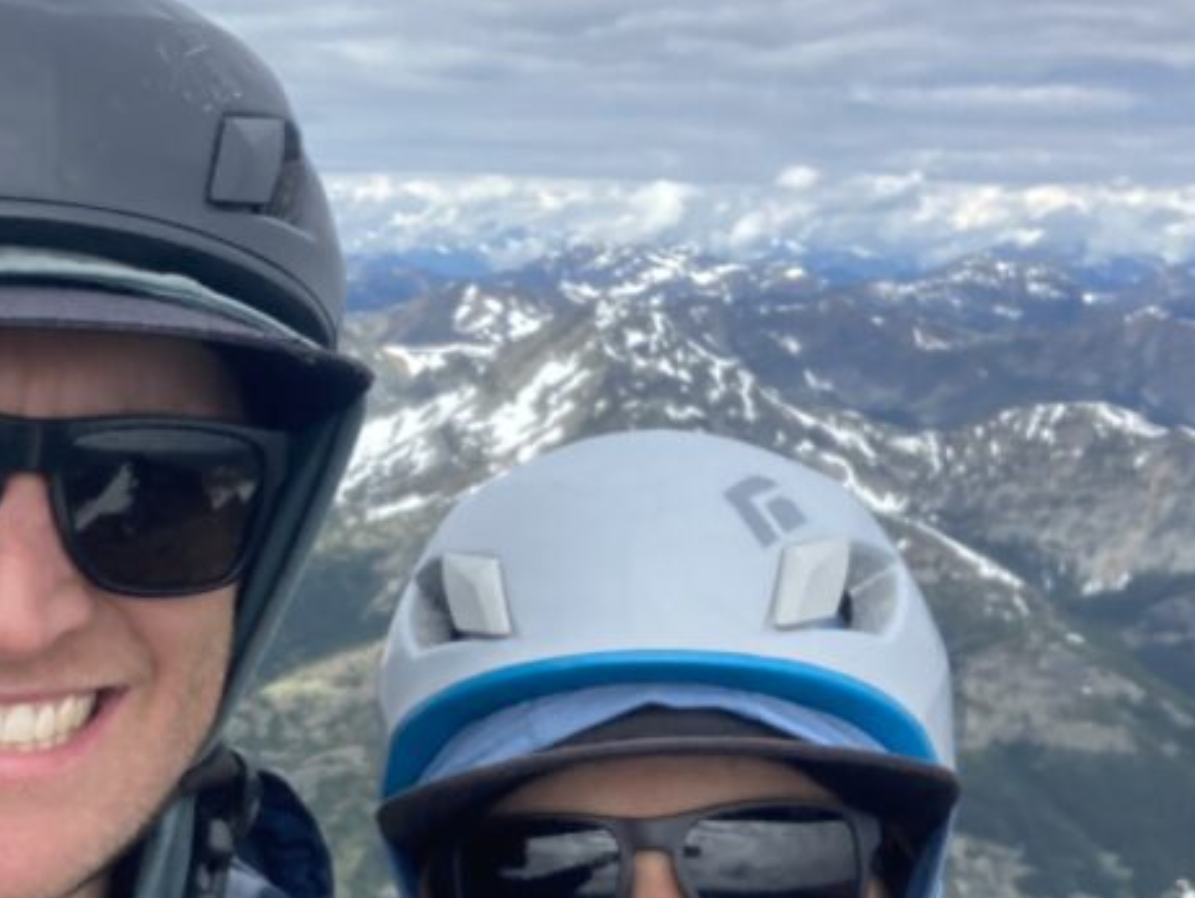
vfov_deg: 20.7
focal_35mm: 71
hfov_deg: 27.0
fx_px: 2452
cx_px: 305
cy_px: 509
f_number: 2.2
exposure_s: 1/421
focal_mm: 2.87
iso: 20
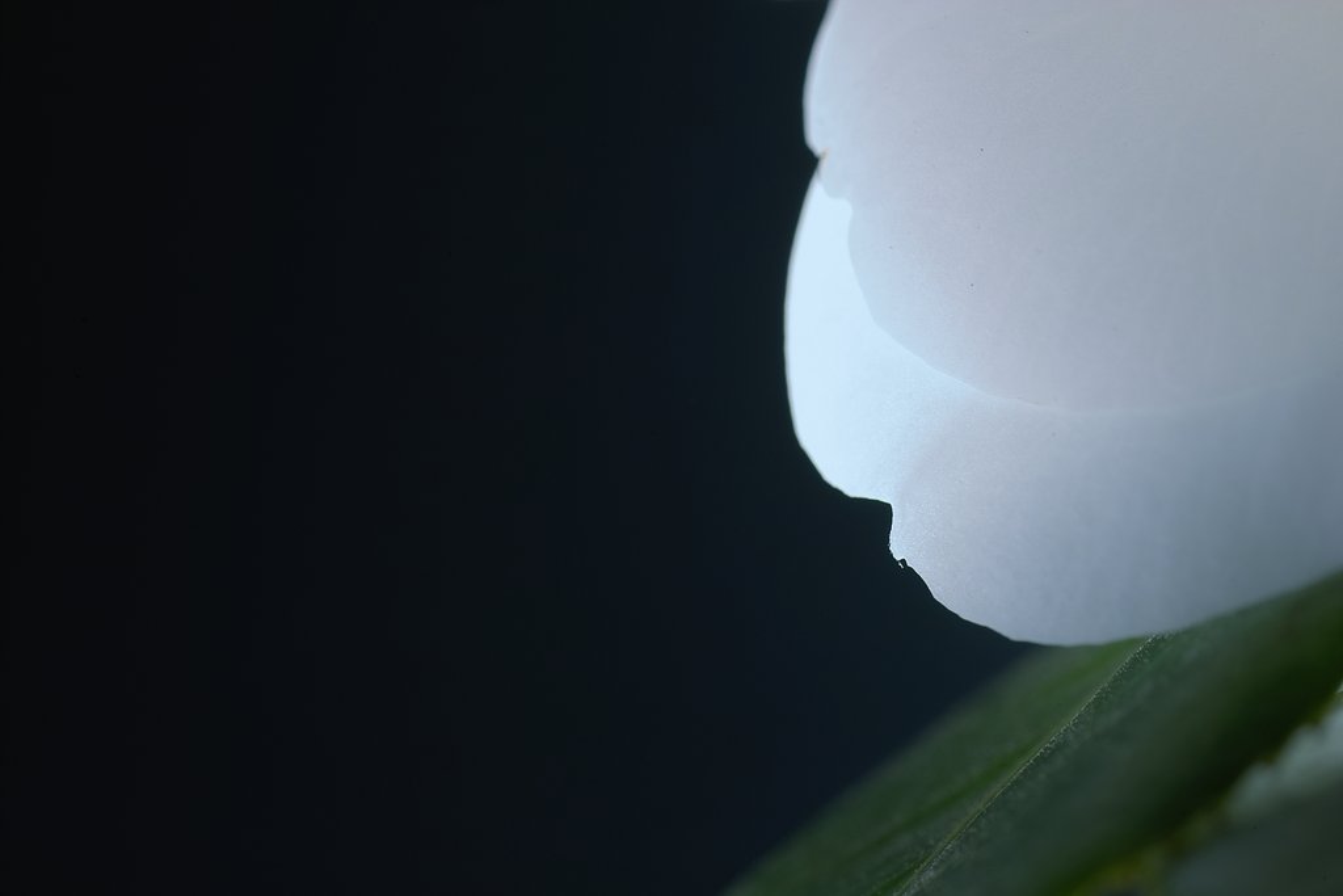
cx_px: 672
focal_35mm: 119
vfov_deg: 11.5
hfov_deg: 17.2
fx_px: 4440
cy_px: 448
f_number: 8
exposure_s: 1/60
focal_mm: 70
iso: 100
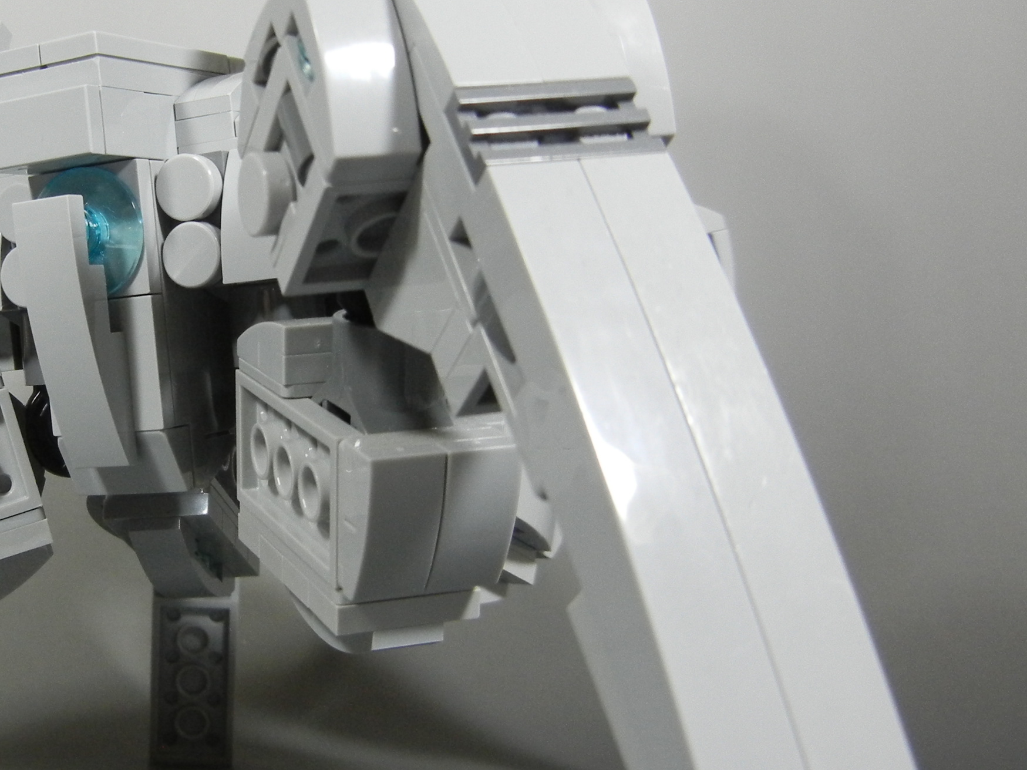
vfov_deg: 26.1
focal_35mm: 56
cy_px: 410
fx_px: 1661
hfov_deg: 32.7
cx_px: 113
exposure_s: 1/48.8
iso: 400
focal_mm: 5.4
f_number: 3.5
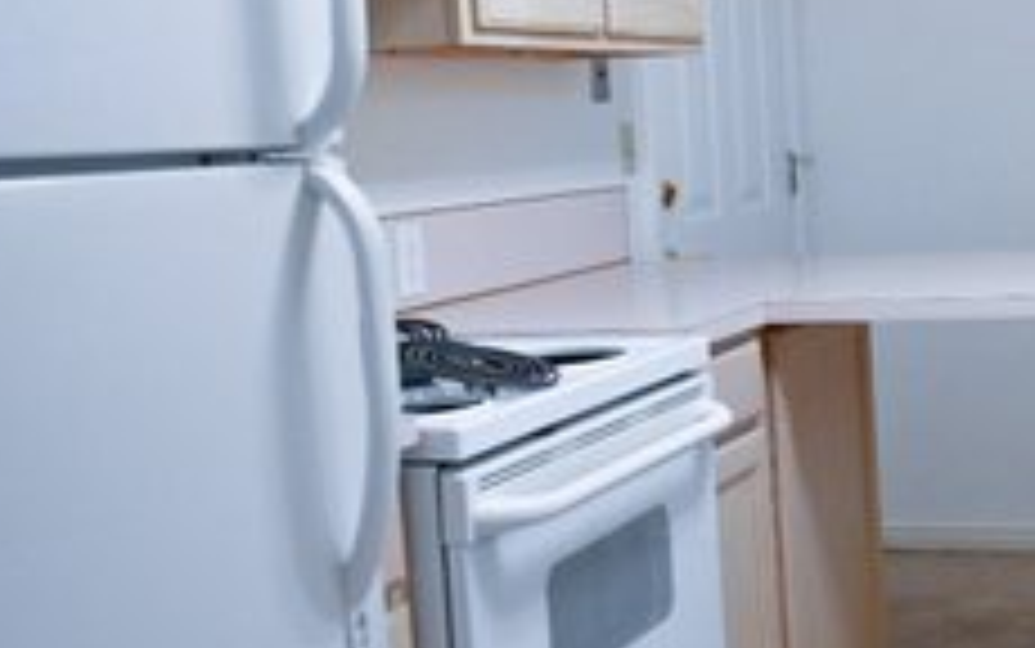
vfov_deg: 19.2
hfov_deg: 28.5
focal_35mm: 68
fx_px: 1919
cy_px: 277
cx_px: 1008
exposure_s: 1/125
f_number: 4
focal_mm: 24
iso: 720
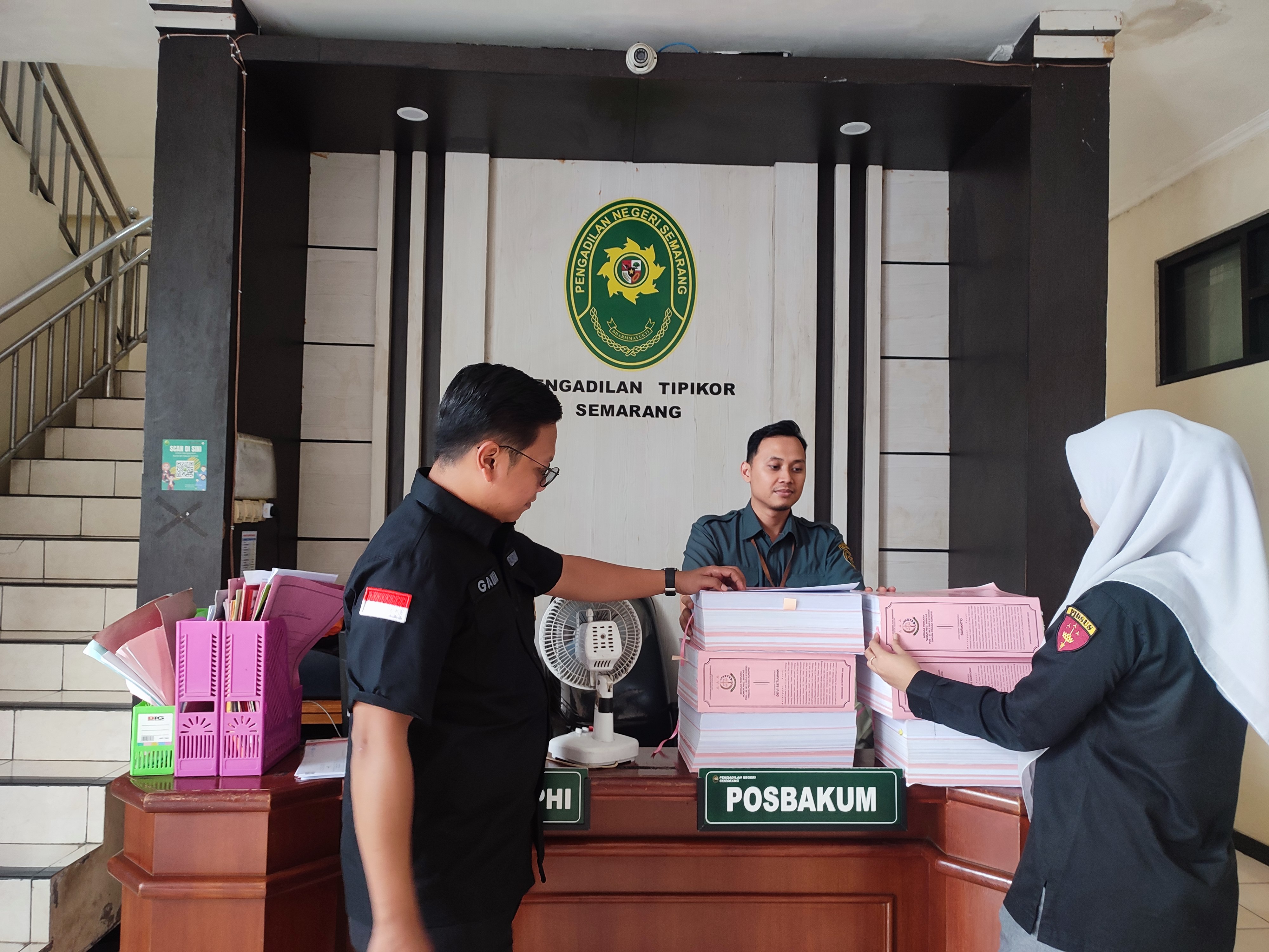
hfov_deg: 69.4
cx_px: 634
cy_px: 476
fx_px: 916
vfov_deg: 54.9
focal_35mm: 25
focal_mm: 6.04
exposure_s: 1/33
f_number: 1.9
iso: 452
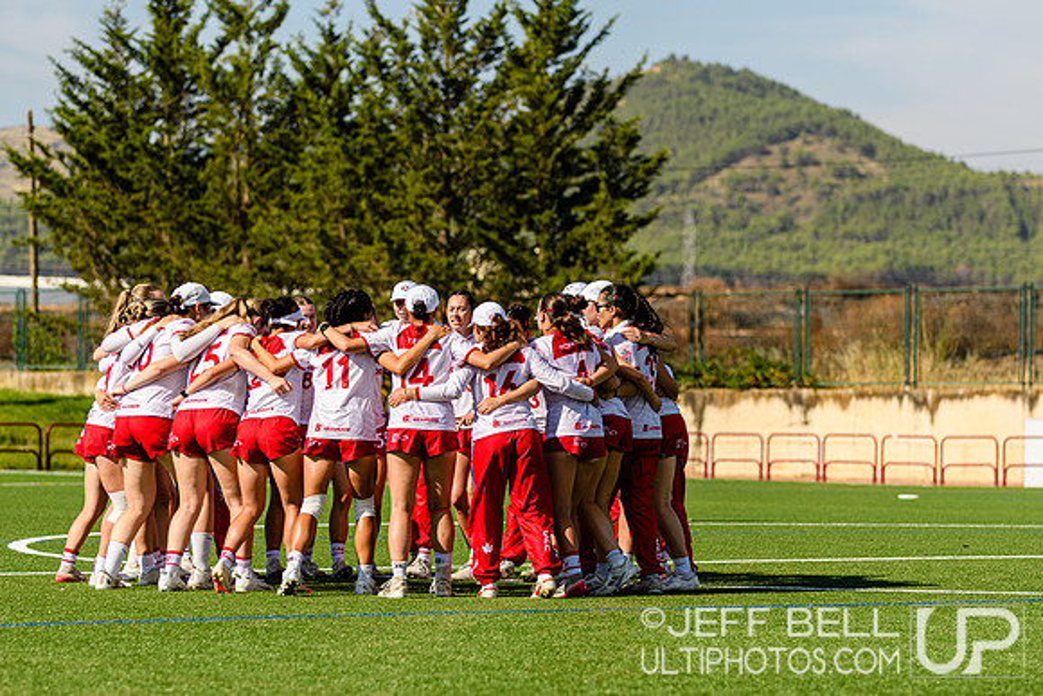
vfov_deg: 8.7
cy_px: 348
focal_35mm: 158
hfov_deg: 13.0
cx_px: 522
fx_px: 4564
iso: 100
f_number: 3.2
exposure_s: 1/1600
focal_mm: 105
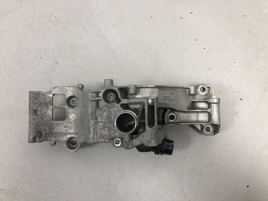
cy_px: 100
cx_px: 134
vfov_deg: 49.7
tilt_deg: -73.5
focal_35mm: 28
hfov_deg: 63.4
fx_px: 217
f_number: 1.8
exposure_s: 1/25
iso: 32
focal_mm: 4
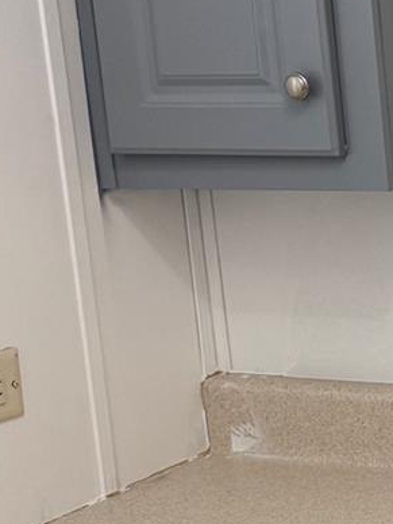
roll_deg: +2.3
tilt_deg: -12.4
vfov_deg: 20.6
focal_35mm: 95
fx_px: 1438
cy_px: 305
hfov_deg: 13.5
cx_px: 763
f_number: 1.78
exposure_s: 1/120
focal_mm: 6.76
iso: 200
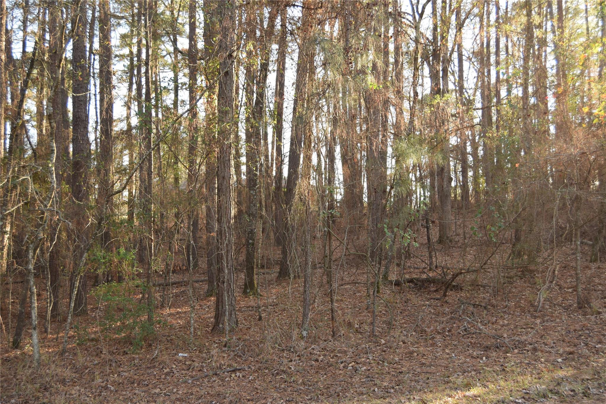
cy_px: 202
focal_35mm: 42
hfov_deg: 46.4
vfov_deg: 31.9
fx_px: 707
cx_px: 303
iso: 400
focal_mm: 28
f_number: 5
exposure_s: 1/100
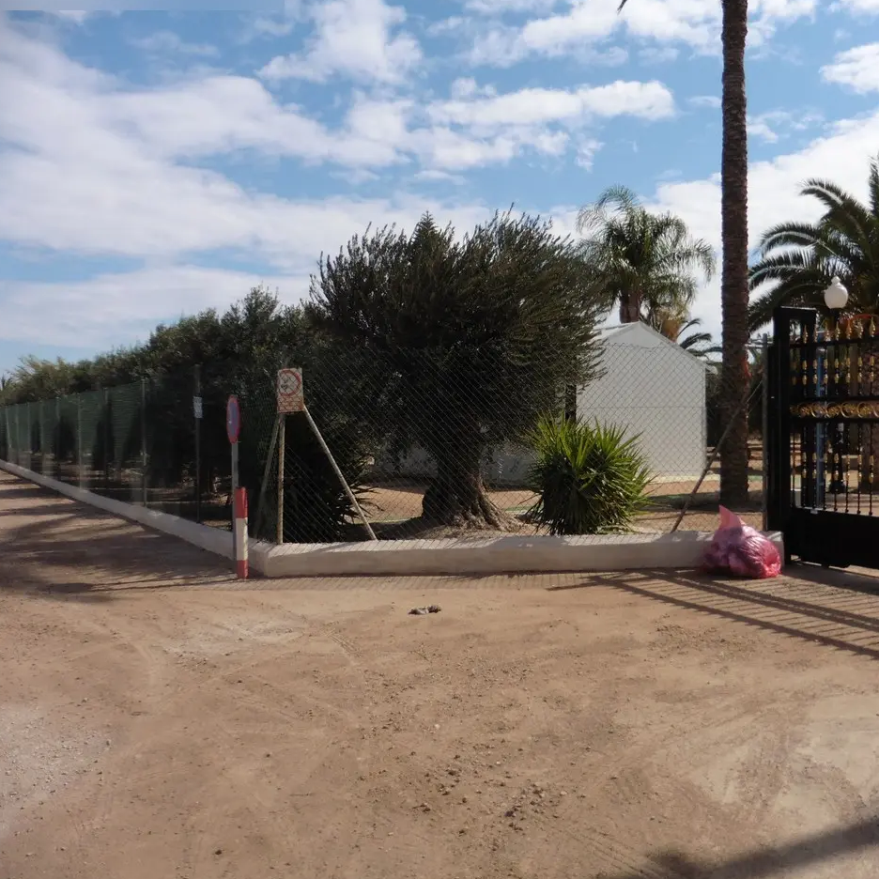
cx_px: 542
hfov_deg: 55.1
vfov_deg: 55.6
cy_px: 433
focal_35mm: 29
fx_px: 833
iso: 100
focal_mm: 4.3
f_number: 3.3
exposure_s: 1/2000
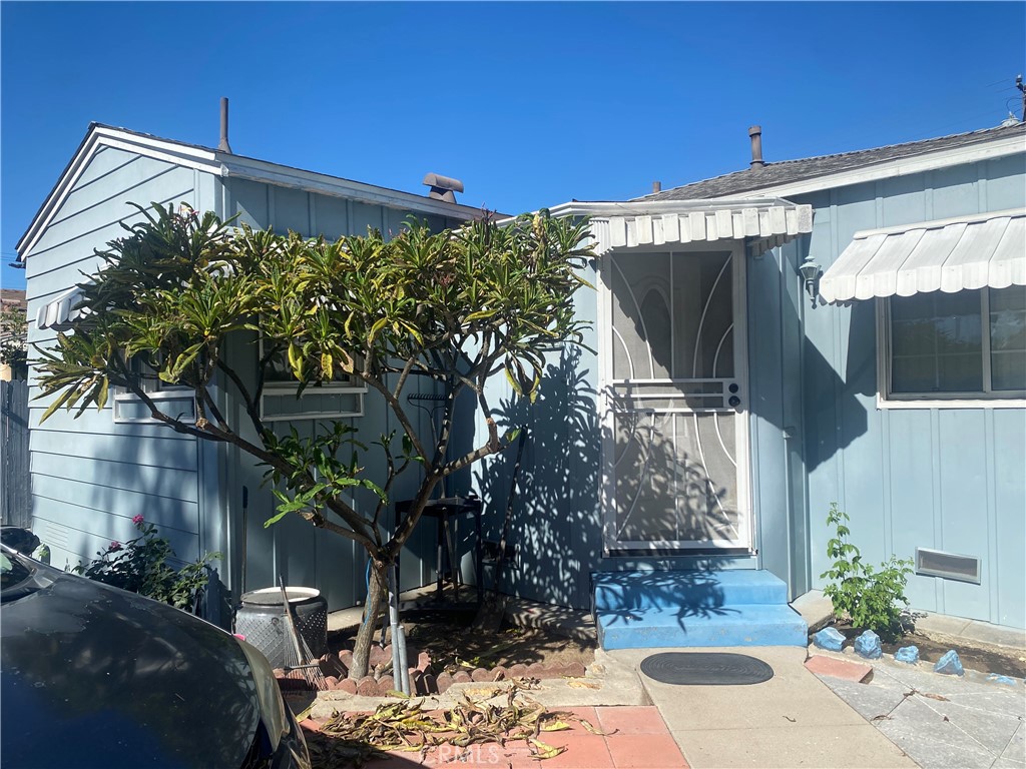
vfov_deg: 53.1
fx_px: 771
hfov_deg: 67.3
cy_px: 384
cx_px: 513
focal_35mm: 26
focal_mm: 4.25
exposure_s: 1/3205
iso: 32
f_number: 1.8
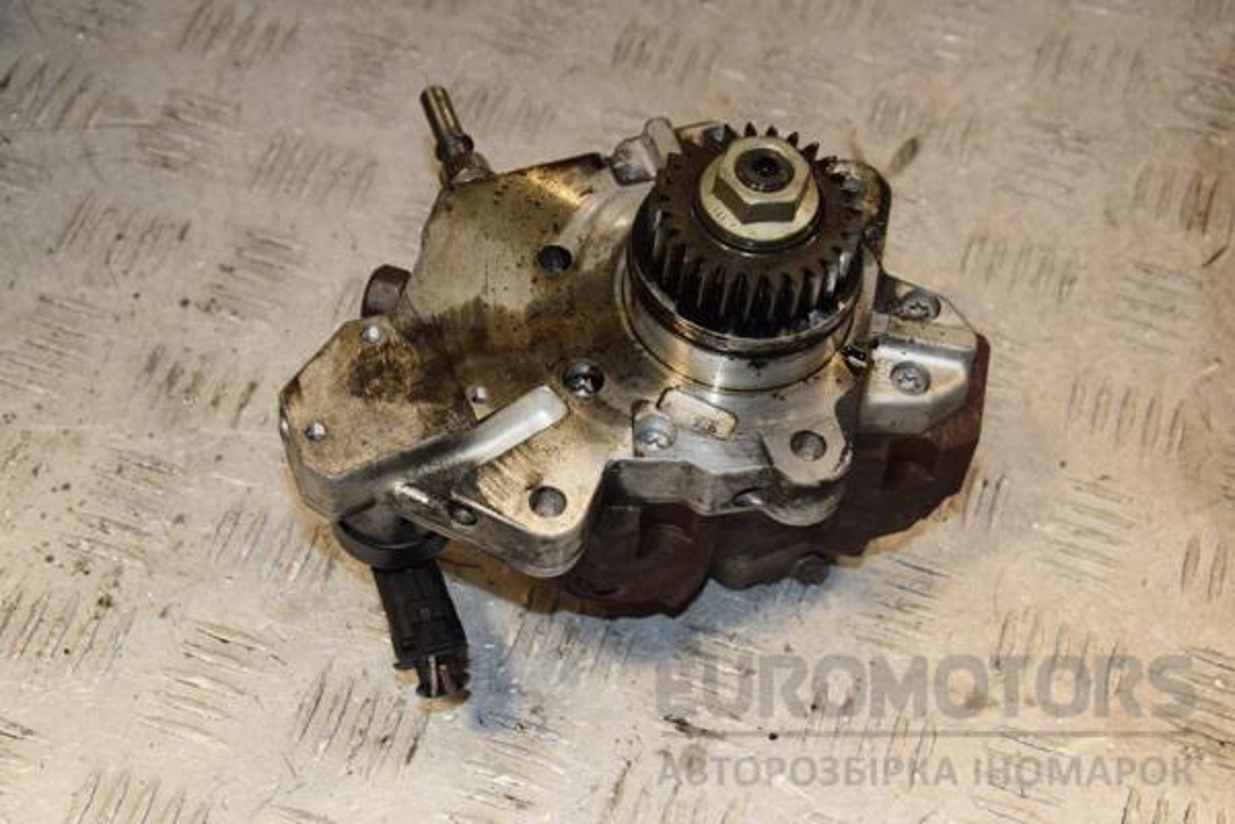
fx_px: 2470
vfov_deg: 18.9
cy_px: 412
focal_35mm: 72
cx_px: 618
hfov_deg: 28.1
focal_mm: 48
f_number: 8
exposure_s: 1/200
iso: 800
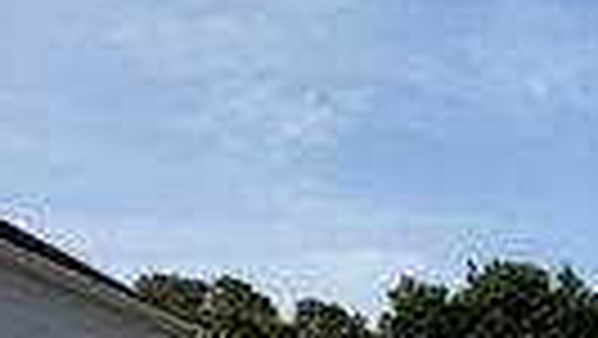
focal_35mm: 98
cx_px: 1030
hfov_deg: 18.0
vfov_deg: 11.5
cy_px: 606
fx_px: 1555
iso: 80
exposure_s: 1/7937
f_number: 1.78
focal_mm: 6.76
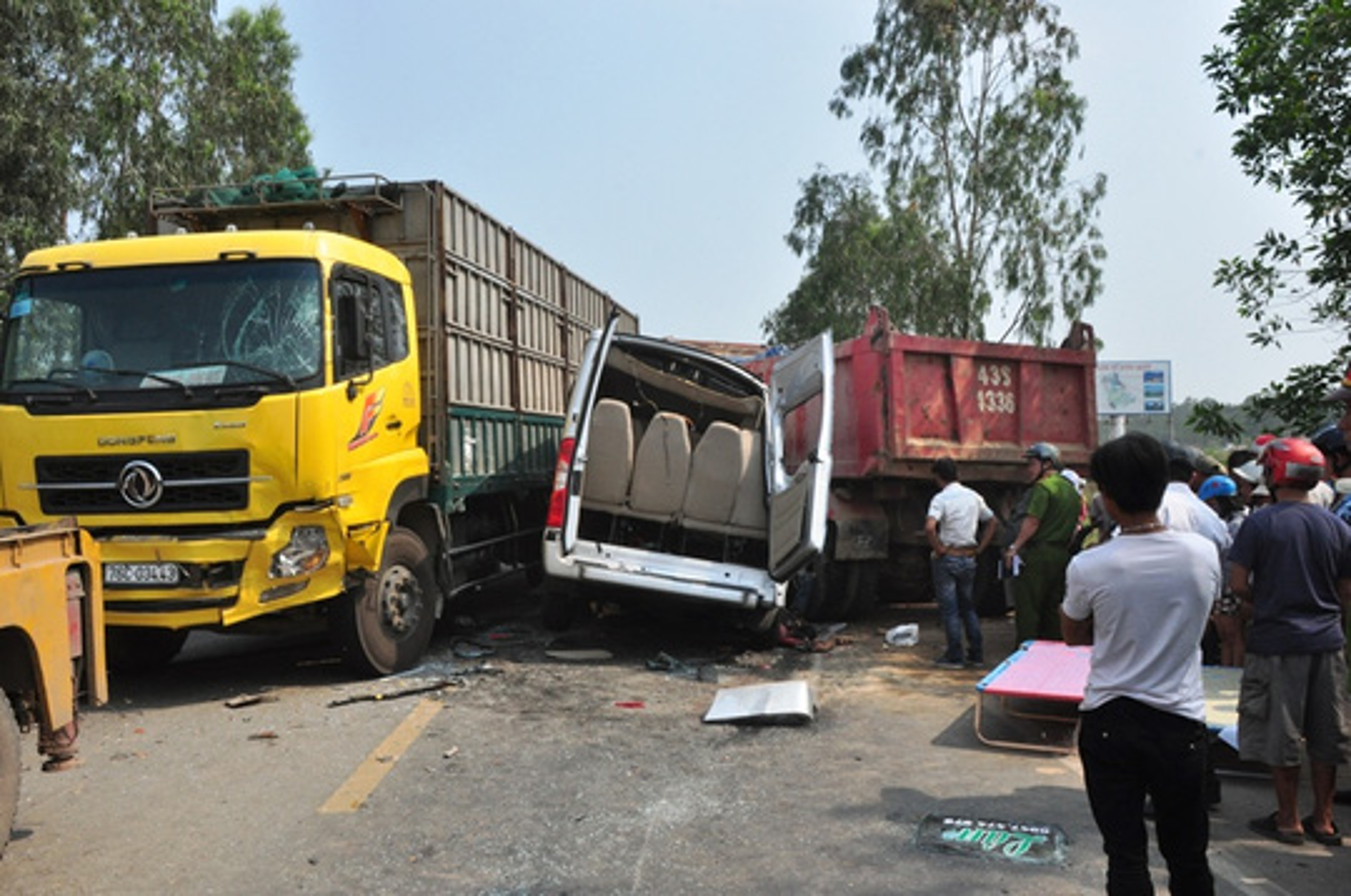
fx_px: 1124
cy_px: 448
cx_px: 676
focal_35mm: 30
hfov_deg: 62.0
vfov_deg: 43.5
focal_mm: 20
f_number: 13
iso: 800
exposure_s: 1/640
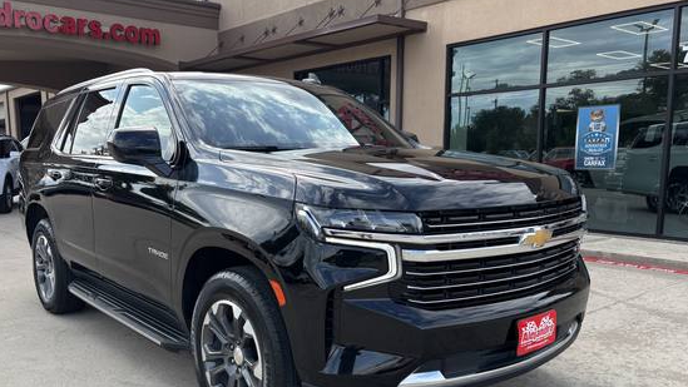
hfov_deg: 59.4
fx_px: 602
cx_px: 316
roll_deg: +0.0
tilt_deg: -9.0
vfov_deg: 35.4
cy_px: 249
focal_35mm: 33
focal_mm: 5.96
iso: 50
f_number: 1.6
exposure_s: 1/837
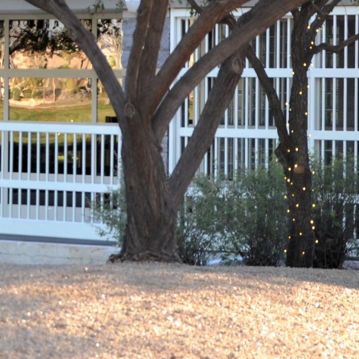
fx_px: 2229
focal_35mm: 190
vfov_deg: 9.2
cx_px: -188
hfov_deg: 9.0
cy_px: 116
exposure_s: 1/100
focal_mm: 34
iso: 200
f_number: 5
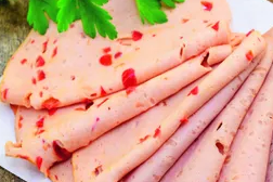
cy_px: 90
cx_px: 220
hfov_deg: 12.7
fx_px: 1221
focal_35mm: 161
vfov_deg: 8.5
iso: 100
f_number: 7.1
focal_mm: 60
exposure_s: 1/60
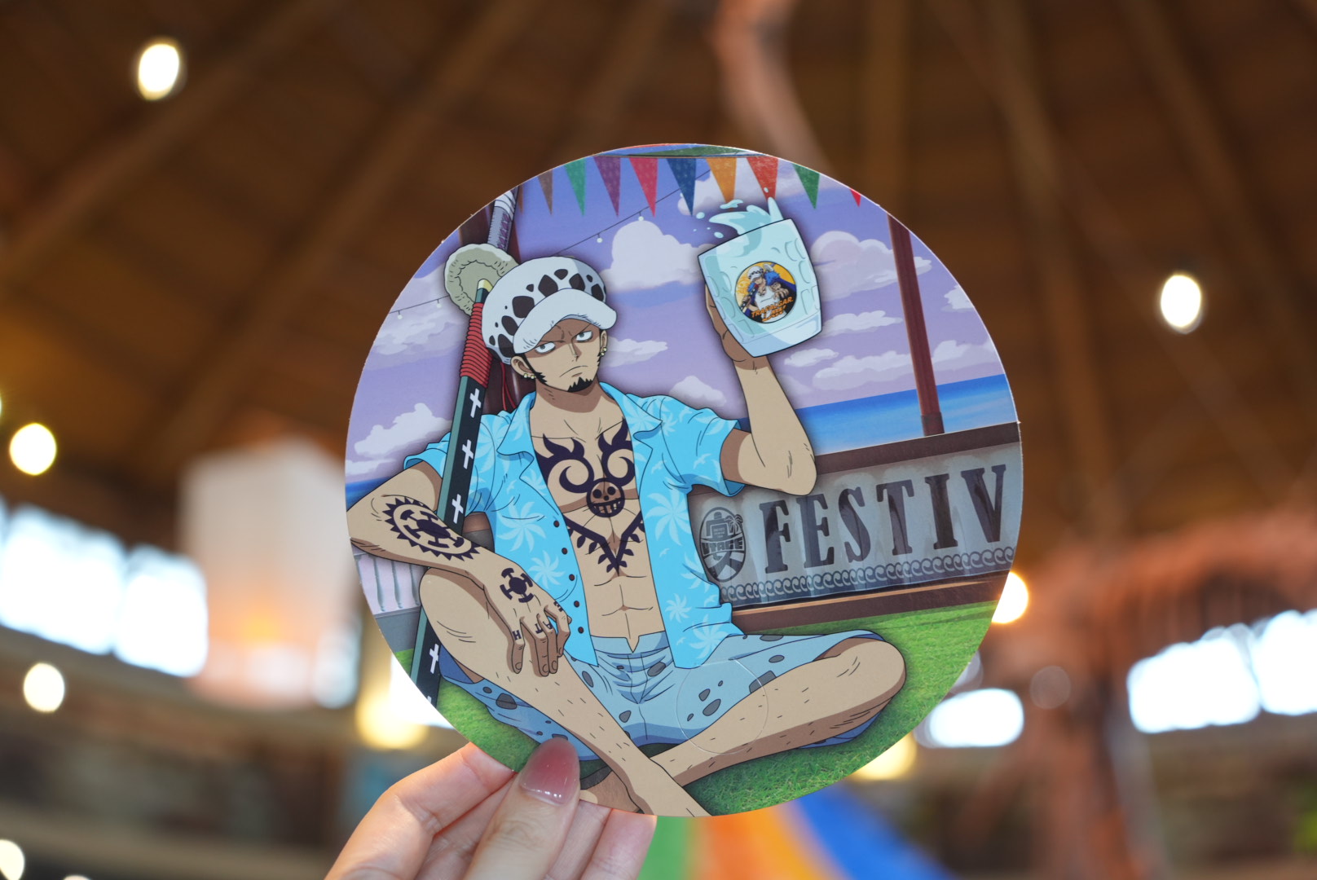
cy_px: 440
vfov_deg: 31.2
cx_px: 658
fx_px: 1574
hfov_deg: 45.4
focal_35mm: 43
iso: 1000
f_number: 3.5
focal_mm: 43
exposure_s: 1/50
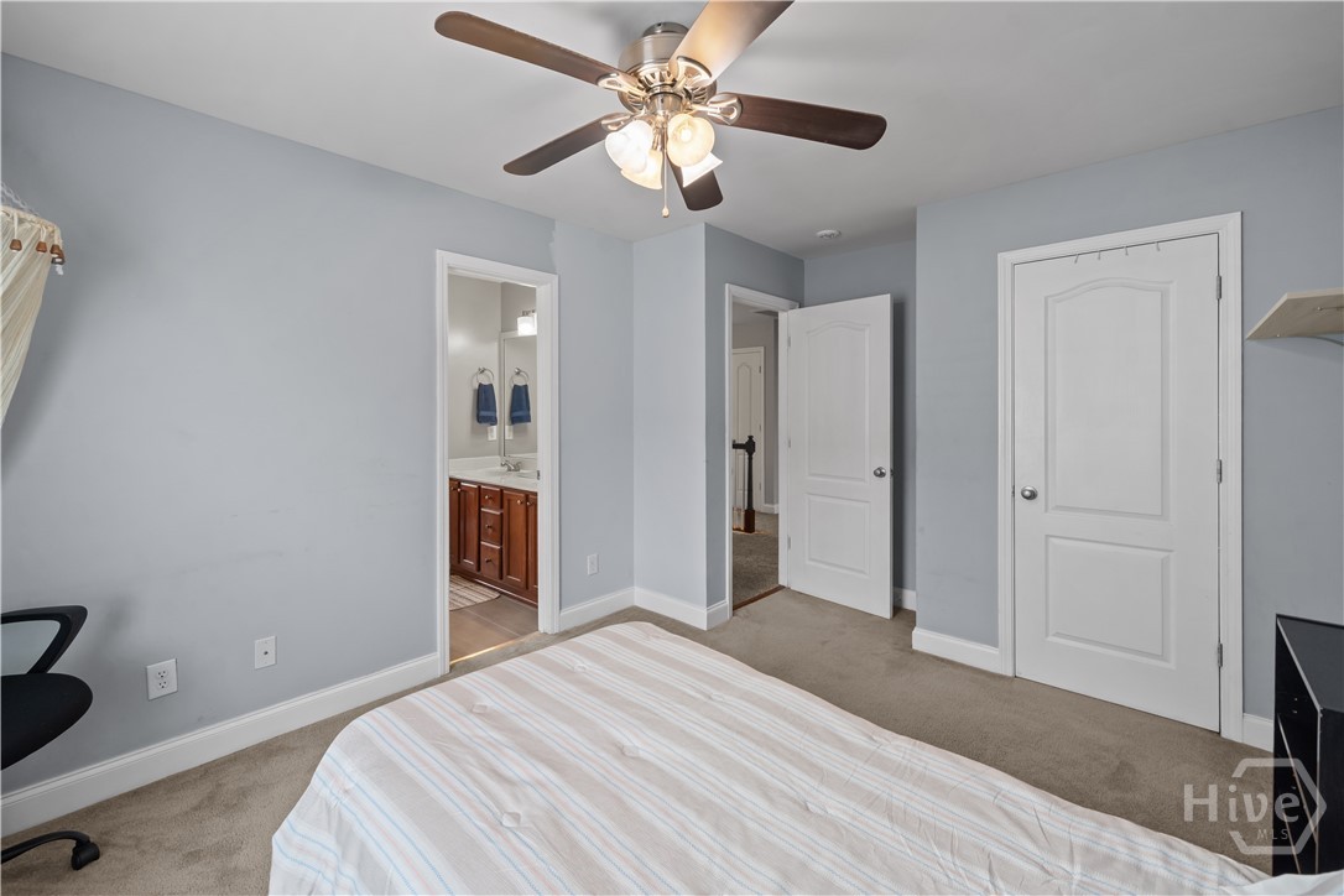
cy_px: 448
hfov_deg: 100.4
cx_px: 672
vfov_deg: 77.3
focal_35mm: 15
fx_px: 560
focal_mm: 15
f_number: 8
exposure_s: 1/30
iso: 3200
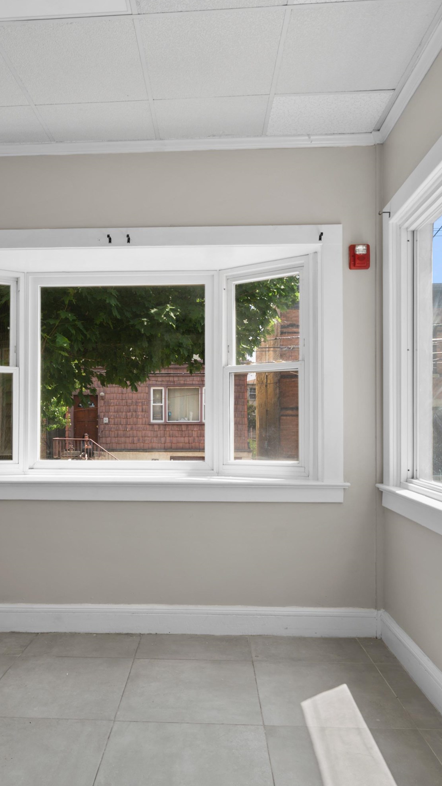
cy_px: 399
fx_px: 542
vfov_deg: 71.9
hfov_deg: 44.1
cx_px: 175
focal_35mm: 26
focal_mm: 16
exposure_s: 1/15
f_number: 8
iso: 100
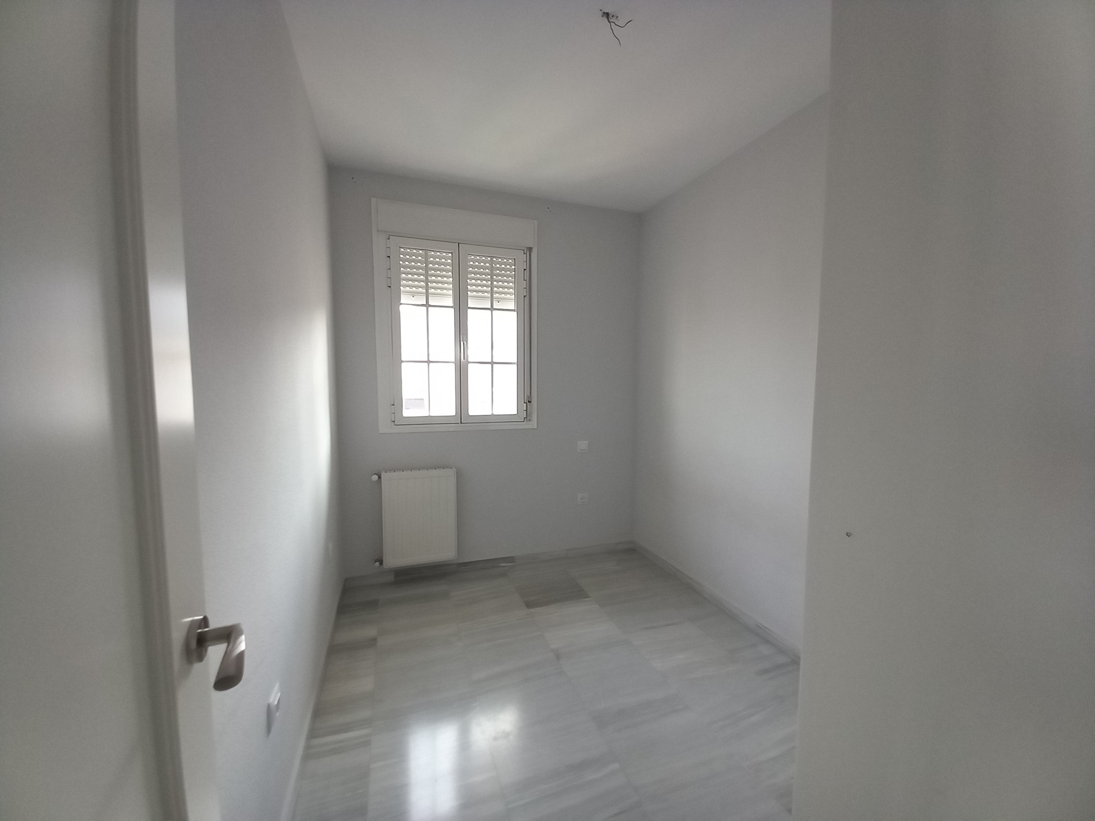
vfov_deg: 89.9
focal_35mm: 13
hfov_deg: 106.2
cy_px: 410
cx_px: 548
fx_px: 411
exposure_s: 1/50
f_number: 2.2
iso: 100
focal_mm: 1.13
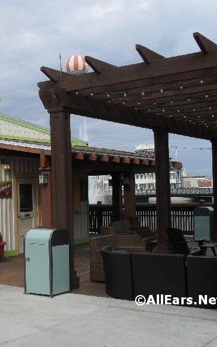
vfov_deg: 40.3
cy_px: 172
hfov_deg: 24.5
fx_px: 473
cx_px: -4
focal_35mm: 50
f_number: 8.4
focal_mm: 6.3
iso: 100
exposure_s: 1/180
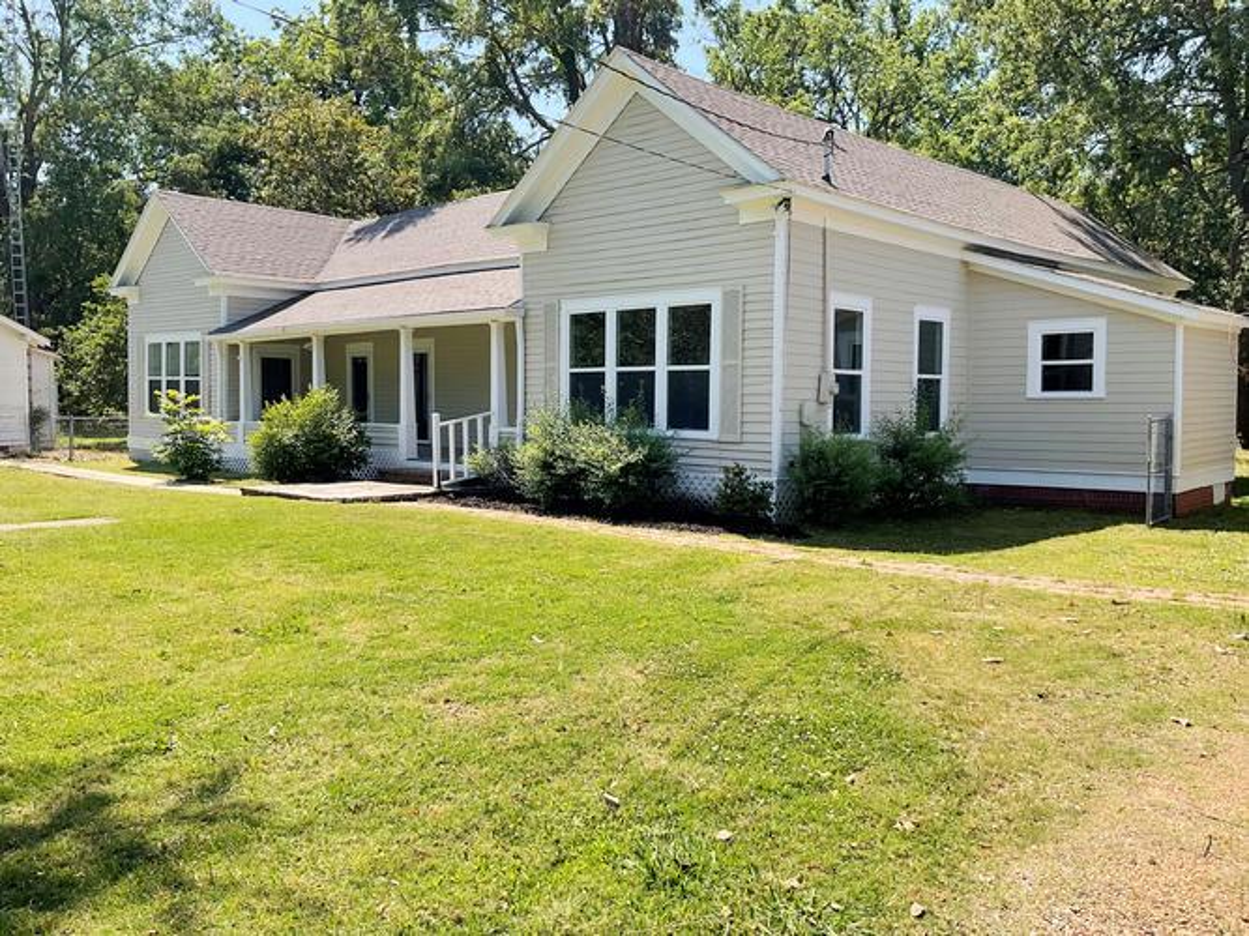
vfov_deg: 48.2
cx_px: 624
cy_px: 468
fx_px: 1046
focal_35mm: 29
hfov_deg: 61.7
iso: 16
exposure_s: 1/1121
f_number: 1.8
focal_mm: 3
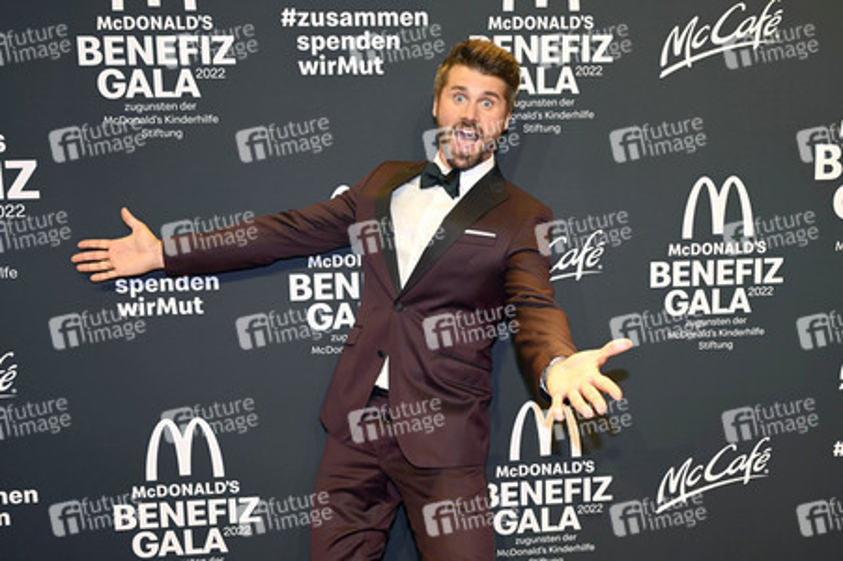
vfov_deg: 39.4
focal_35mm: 34
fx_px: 784
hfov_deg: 56.5
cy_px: 280
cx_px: 422
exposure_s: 1/60
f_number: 6.3
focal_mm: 33.5
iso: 500
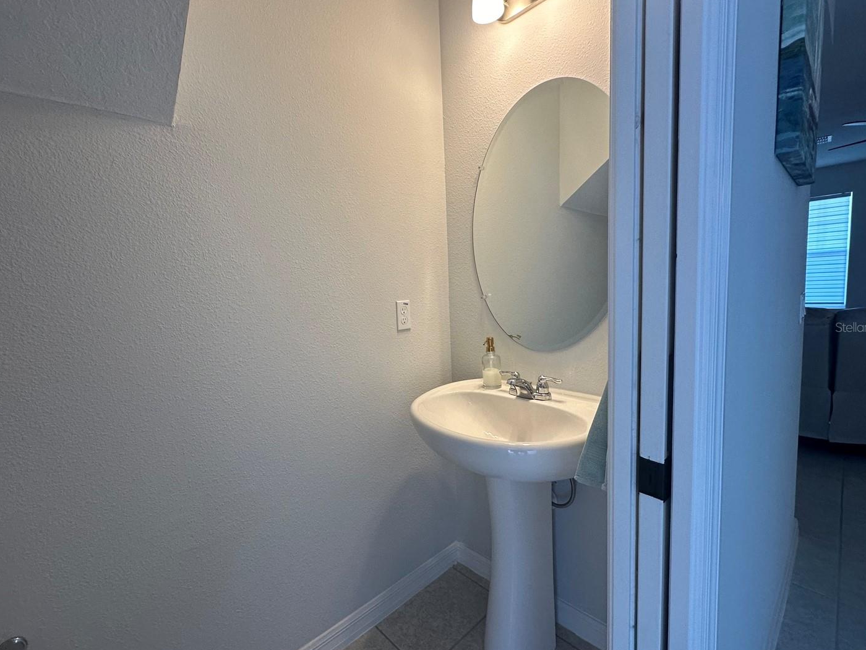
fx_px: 400
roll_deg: +2.4
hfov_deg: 94.3
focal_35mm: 16
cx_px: 399
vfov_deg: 78.1
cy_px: 327
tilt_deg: -5.3
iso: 125
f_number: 2.2
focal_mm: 2.22
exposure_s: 1/120
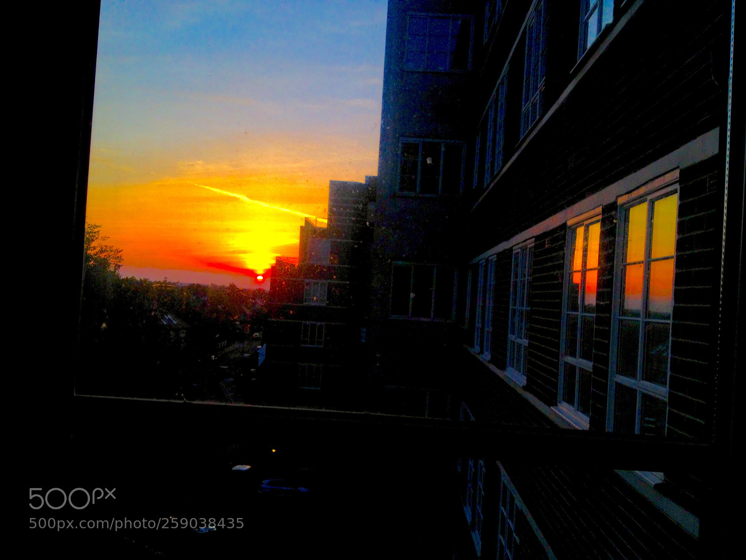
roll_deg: -2.7
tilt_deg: -0.6
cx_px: 373
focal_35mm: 35
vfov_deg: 40.7
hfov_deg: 52.6
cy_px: 280
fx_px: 754
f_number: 2.4
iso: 50
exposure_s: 1/581
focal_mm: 4.28
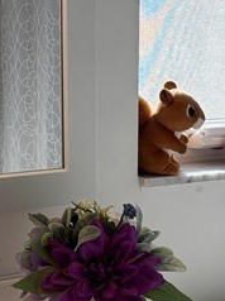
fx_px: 972
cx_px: 235
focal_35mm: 112
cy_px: 354
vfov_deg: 16.9
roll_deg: -2.2
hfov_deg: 13.0
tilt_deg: -19.8
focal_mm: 5.96
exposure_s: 1/408
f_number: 1.6
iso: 50
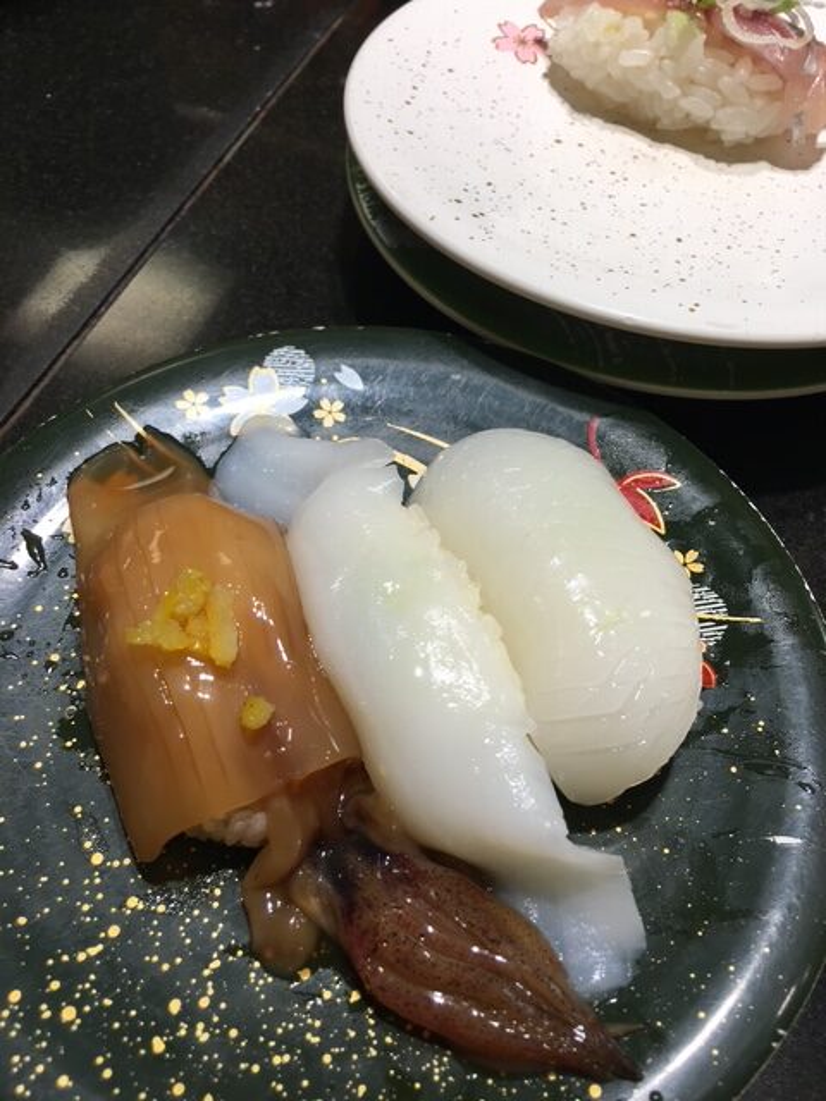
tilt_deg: -54.7
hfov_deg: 48.2
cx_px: 413
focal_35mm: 29
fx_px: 923
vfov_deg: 61.7
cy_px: 550
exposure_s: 1/120
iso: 40
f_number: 2.2
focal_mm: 4.15
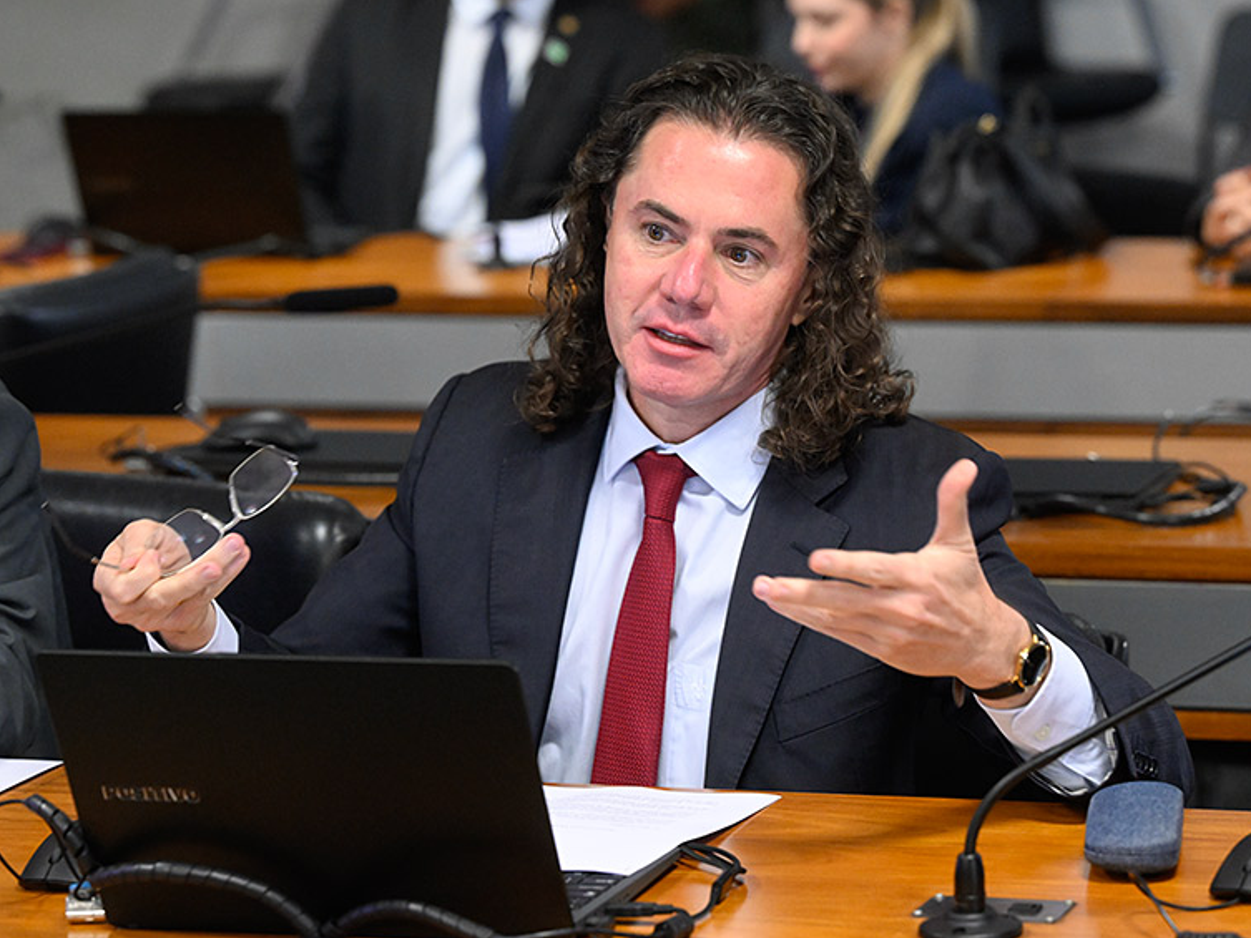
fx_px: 4121
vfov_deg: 13.0
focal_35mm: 114
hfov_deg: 17.3
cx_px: 699
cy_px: 470
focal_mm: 104
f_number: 4
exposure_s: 1/160
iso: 4000
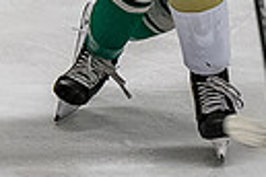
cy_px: -205
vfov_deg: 1.6
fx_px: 6258
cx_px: -12
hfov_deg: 2.4
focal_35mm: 847
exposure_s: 1/800
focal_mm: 86
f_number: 4
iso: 2000
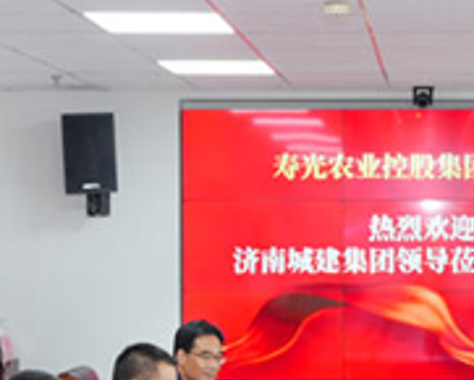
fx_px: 1516
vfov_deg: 13.9
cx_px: 424
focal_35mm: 108
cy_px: 434
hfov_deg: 17.5
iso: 3200
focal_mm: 32
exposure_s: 1/250
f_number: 5
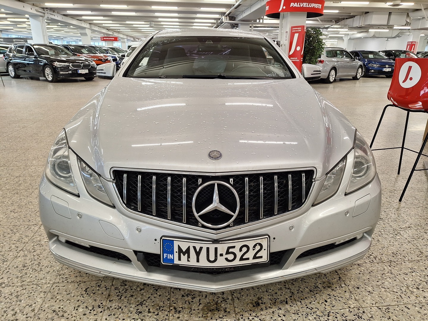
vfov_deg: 58.9
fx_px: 284
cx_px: 214
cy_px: 160
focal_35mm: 23
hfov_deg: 73.9
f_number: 1.8
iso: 50
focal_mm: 5.54
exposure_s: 1/50
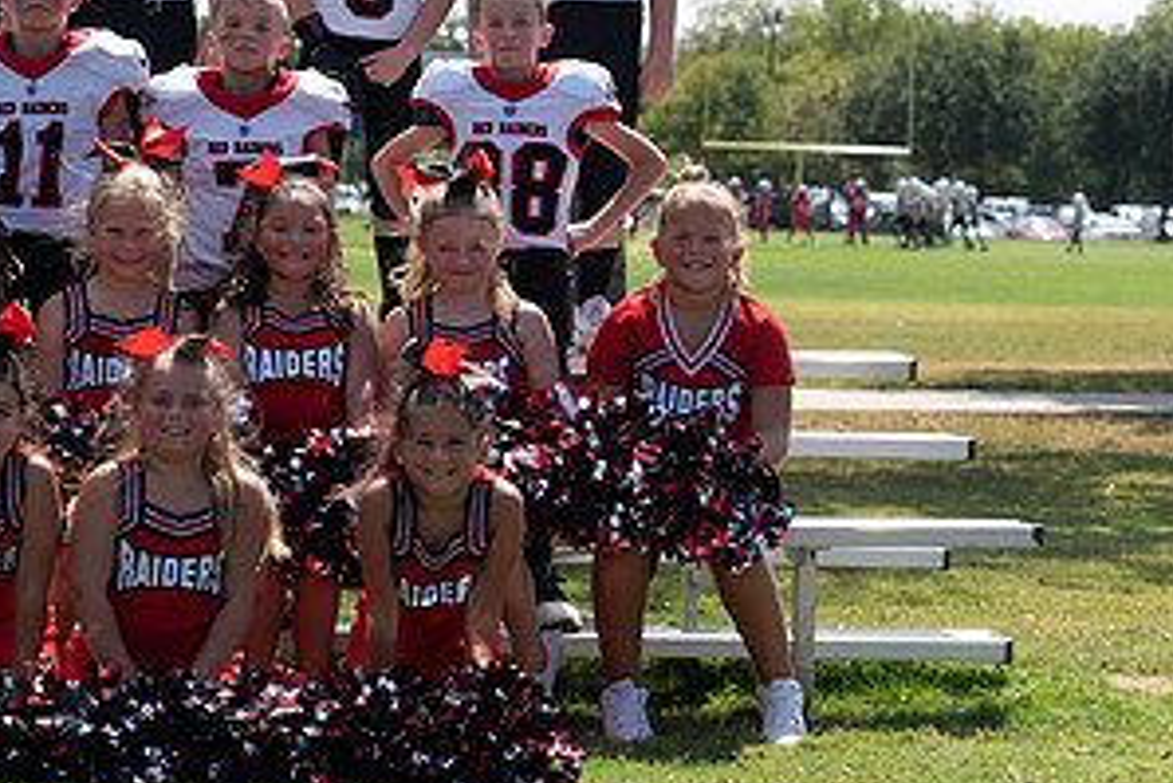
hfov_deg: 14.5
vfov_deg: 9.8
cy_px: 183
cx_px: 118
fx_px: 4564
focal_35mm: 140
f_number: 5
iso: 100
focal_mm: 72
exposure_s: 1/400
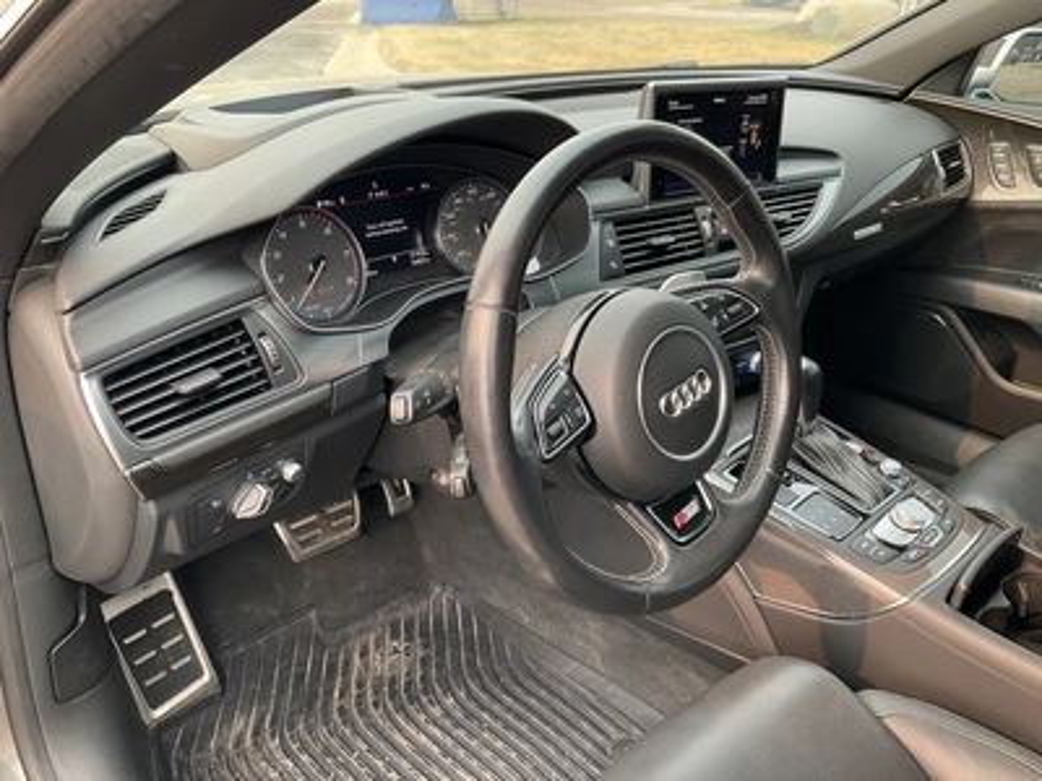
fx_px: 873
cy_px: 390
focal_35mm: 29
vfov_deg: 48.2
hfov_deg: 61.7
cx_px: 521
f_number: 1.8
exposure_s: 1/122
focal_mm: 3
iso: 40
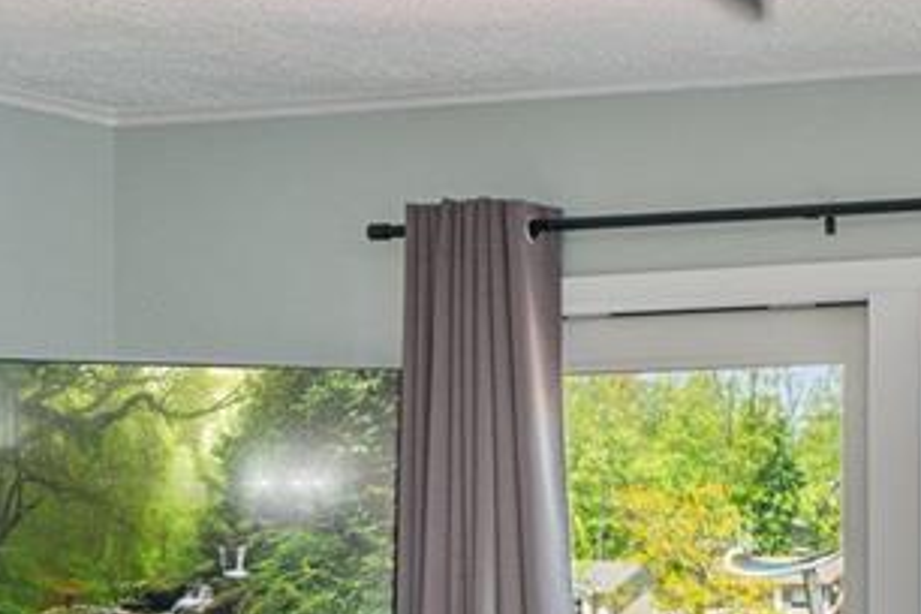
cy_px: 609
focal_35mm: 124
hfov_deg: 15.2
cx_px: 1415
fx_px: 3172
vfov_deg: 11.0
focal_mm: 35
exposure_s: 1/60
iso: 320
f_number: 3.5
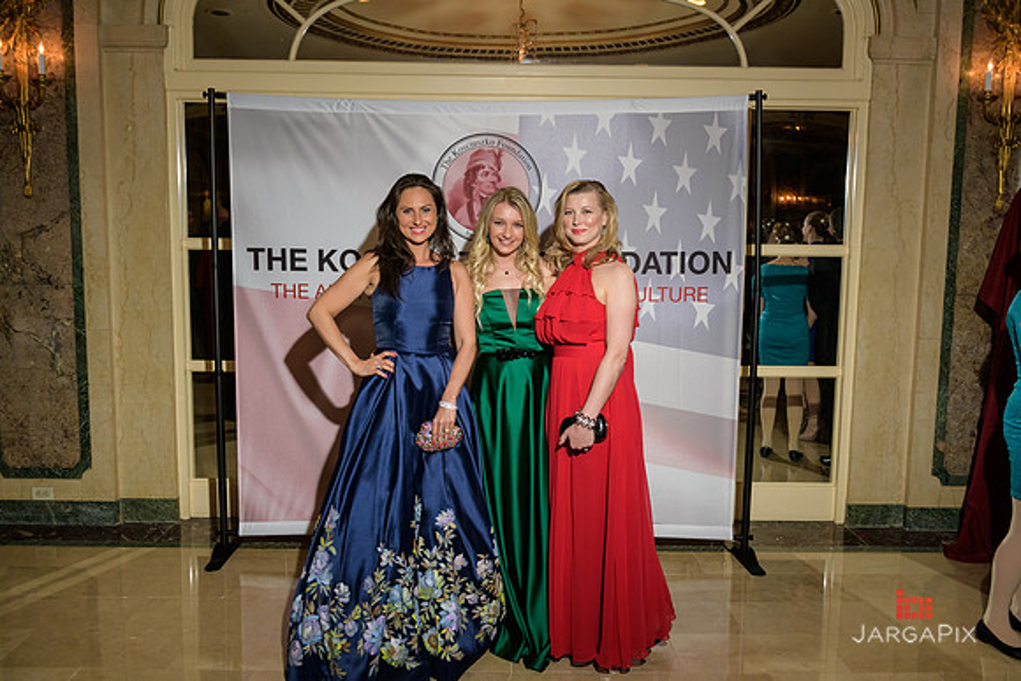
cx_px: 510
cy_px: 340
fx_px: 879
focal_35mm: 31
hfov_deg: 60.3
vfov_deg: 42.3
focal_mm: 31
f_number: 5
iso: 1000
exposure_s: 1/100
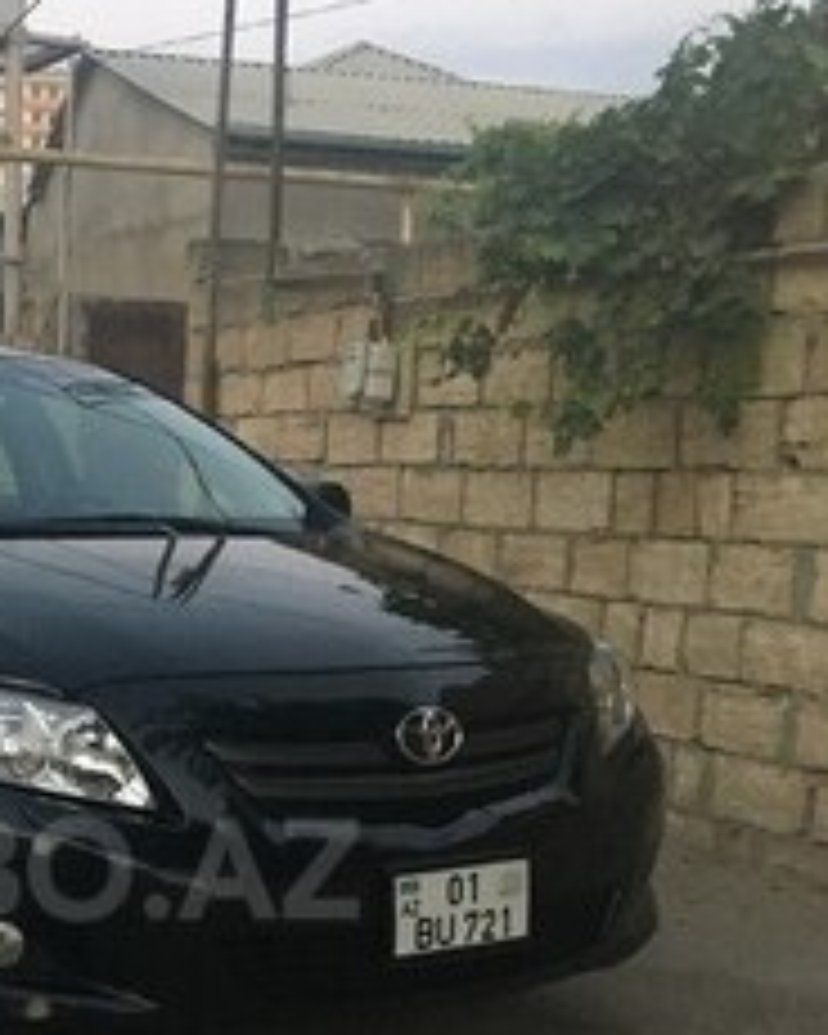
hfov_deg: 24.0
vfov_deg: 30.0
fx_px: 1869
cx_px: 14
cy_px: 868
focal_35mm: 61
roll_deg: -0.8
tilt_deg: -11.8
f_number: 2.2
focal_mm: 4.15
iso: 200
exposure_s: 1/25
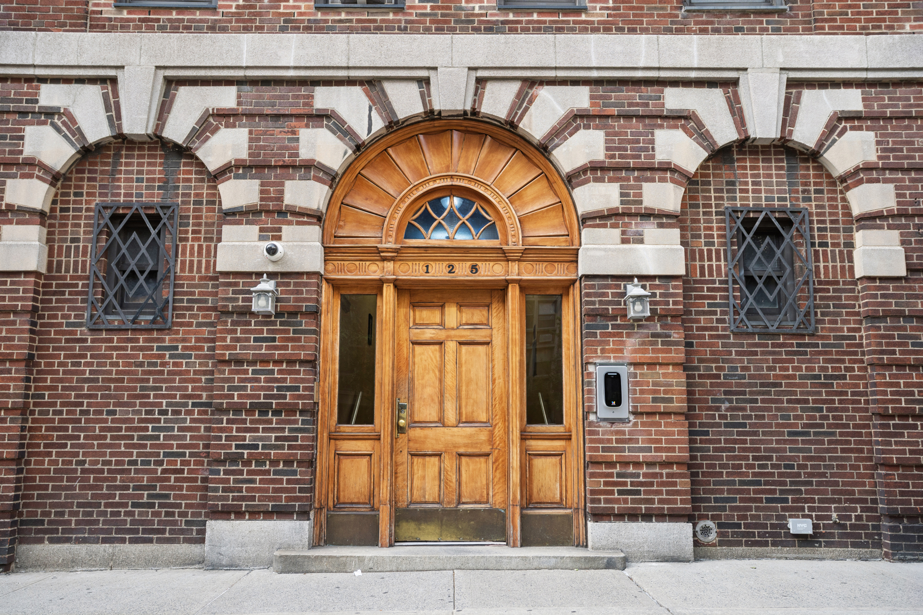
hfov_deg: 61.9
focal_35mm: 30
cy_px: 308
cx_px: 462
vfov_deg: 43.6
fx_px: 769
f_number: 8
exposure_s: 1/125
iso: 400
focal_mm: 30
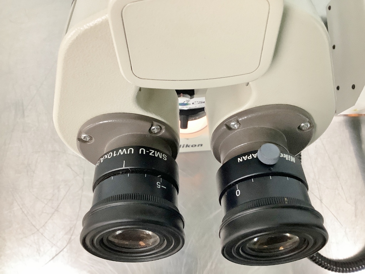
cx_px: 182
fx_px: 327
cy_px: 137
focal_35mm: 31
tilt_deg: -81.6
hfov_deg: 58.4
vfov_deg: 45.4
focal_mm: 3.3
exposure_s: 1/60
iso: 250
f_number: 2.4
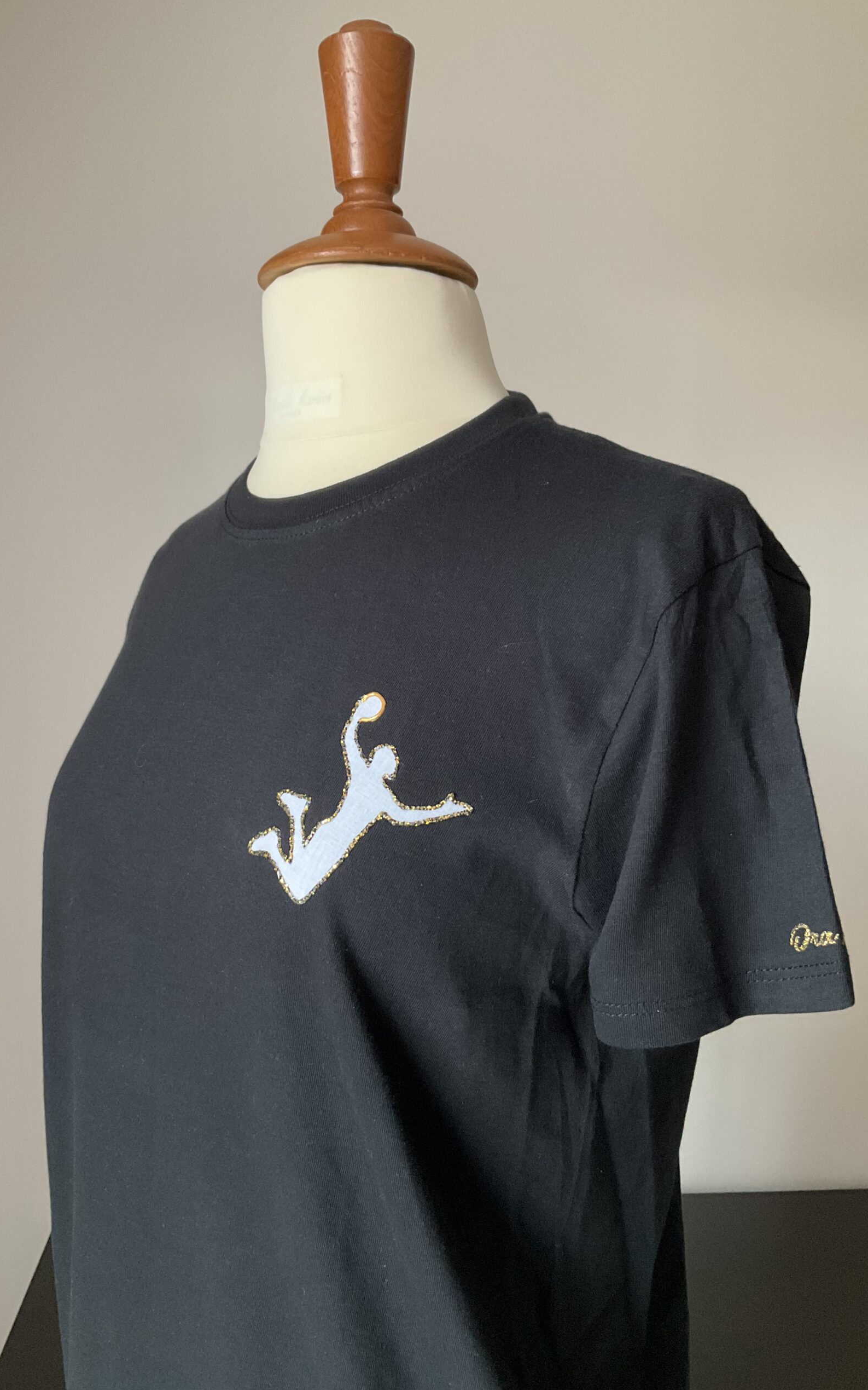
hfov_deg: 40.6
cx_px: 426
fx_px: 1173
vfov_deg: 61.2
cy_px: 691
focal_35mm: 31
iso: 320
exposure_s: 1/55
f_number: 1.8
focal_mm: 3
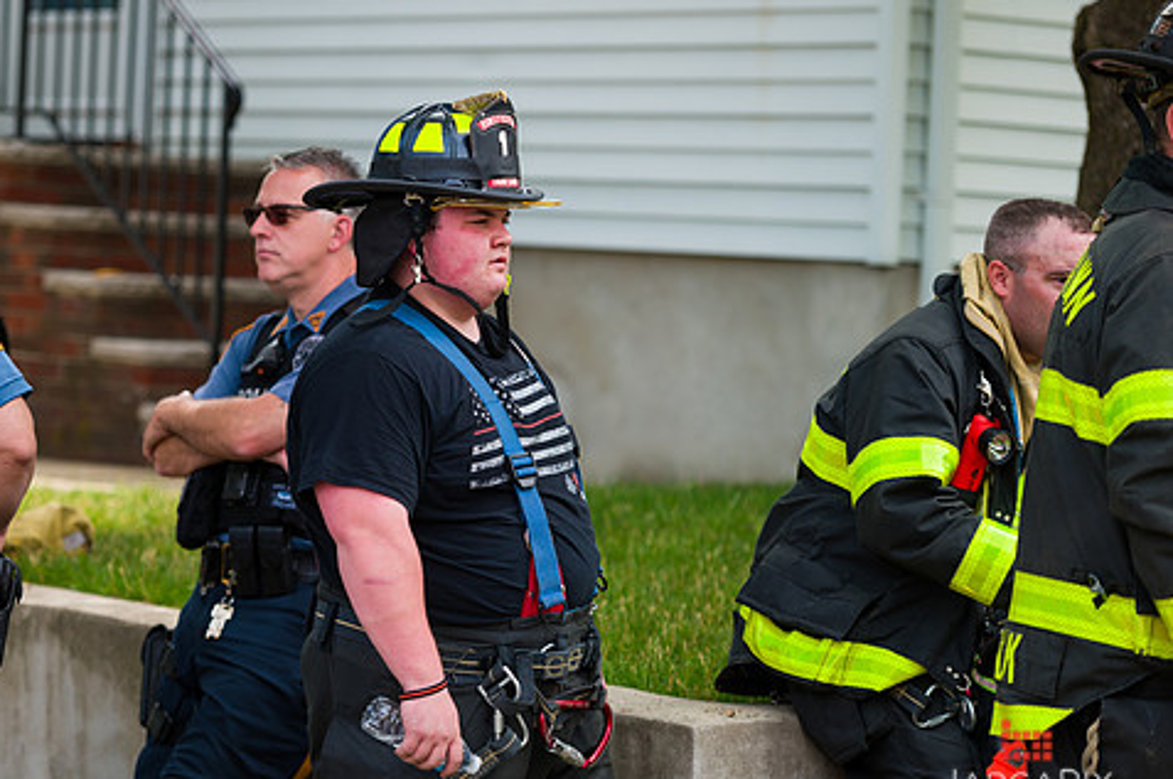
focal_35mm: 146
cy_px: 374
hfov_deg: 14.1
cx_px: 462
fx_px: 4752
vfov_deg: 9.4
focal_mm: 120
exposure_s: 1/1000
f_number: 3.2
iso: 200
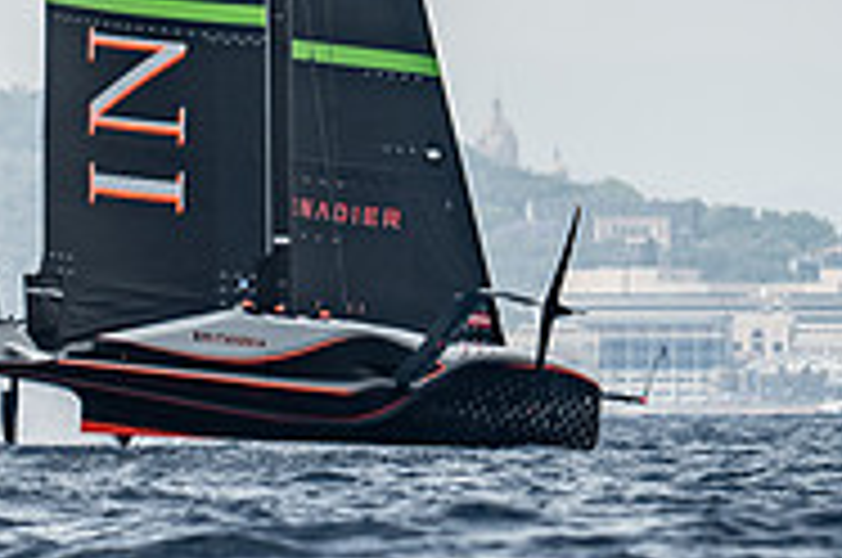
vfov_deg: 1.7
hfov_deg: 2.5
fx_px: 19263
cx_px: 280
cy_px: -176
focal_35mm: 825
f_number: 4
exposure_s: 1/1250
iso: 100
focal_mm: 200
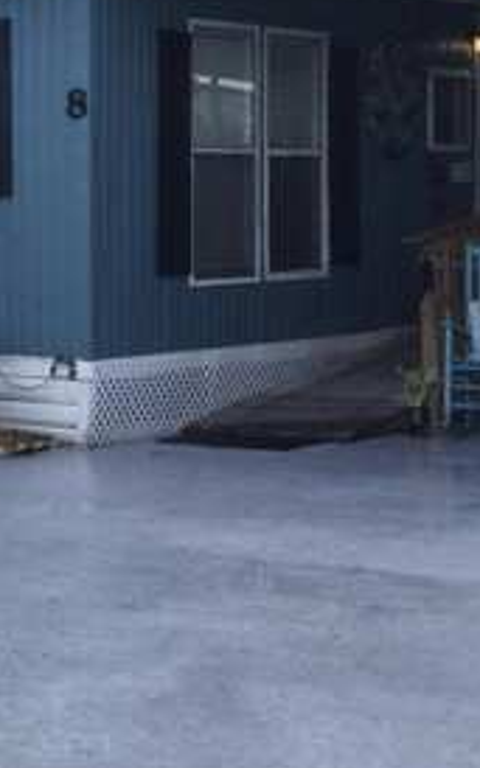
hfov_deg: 12.9
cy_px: 216
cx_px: -227
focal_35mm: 96
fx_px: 2011
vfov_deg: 21.5
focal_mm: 3.3
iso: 25
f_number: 2.4
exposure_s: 1/519
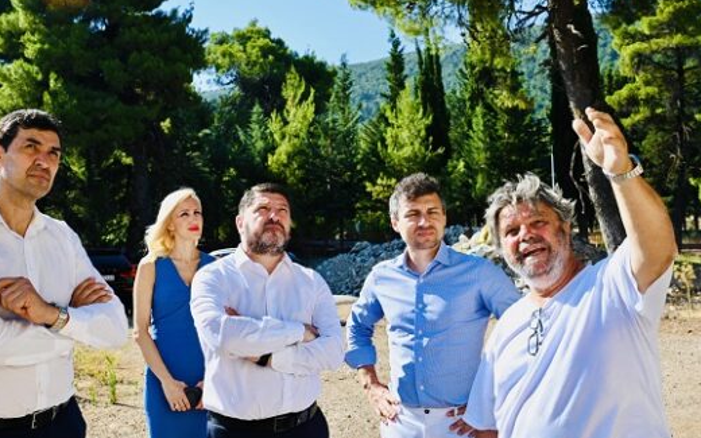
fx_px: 775
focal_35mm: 41
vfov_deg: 31.5
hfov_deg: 48.6
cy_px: 189
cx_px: 310
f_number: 6.3
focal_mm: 34.5
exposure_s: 1/320
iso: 100
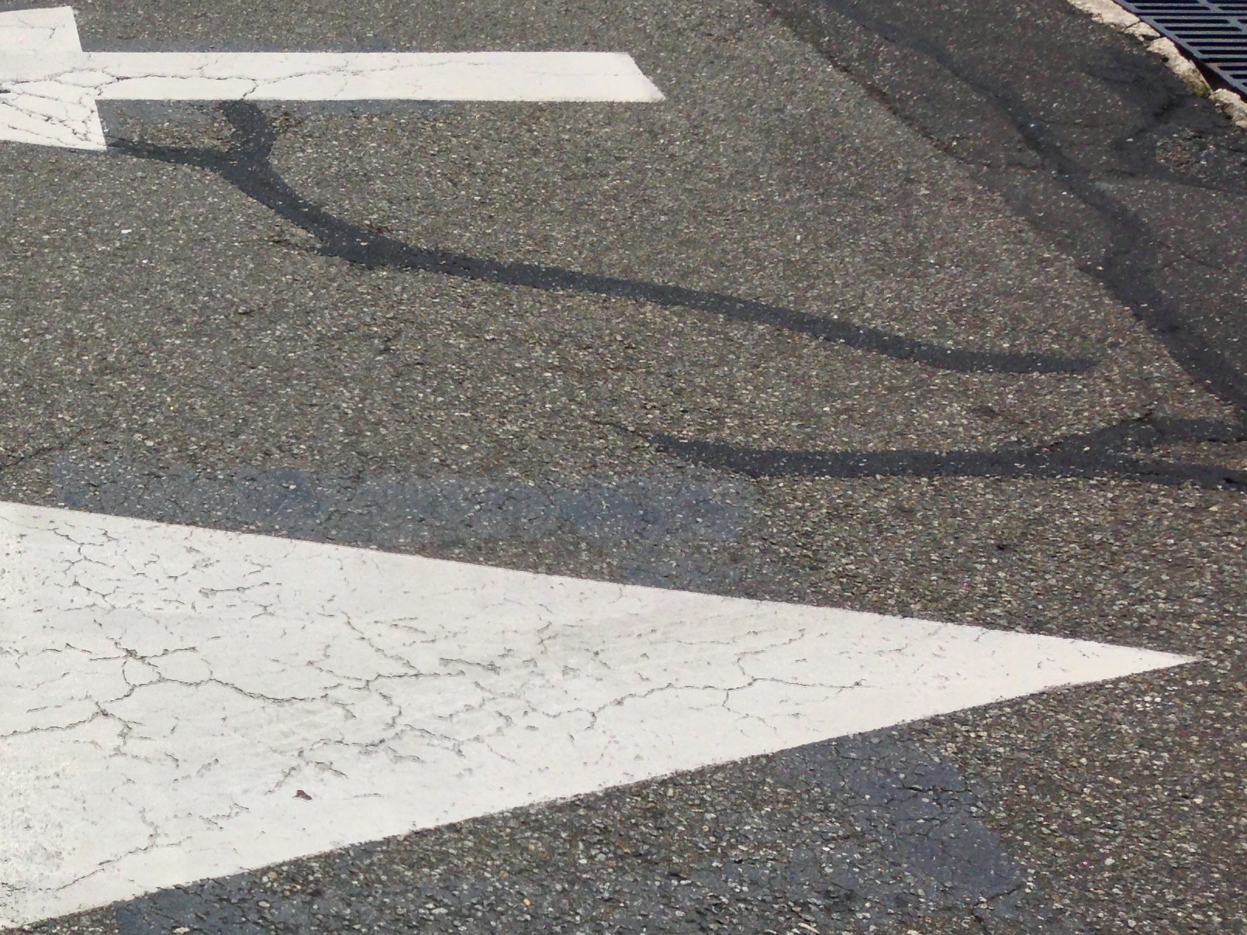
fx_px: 2414
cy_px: 757
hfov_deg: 27.4
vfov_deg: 21.6
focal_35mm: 67
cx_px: 22
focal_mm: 4.13
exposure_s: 1/3623
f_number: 2.4
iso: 50
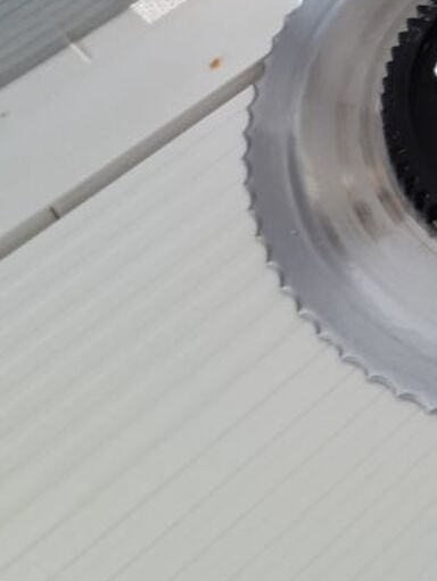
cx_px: 551
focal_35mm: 73
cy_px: -32
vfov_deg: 25.1
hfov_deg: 18.9
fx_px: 1227
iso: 430
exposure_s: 1/25
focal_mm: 3.43
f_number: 2.2
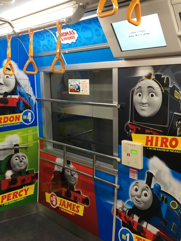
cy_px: 127
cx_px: 75
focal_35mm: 40
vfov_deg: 46.8
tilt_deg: -5.5
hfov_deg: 35.9
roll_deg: -2.8
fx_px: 279
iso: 25
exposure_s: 1/15
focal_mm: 4.15
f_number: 2.2
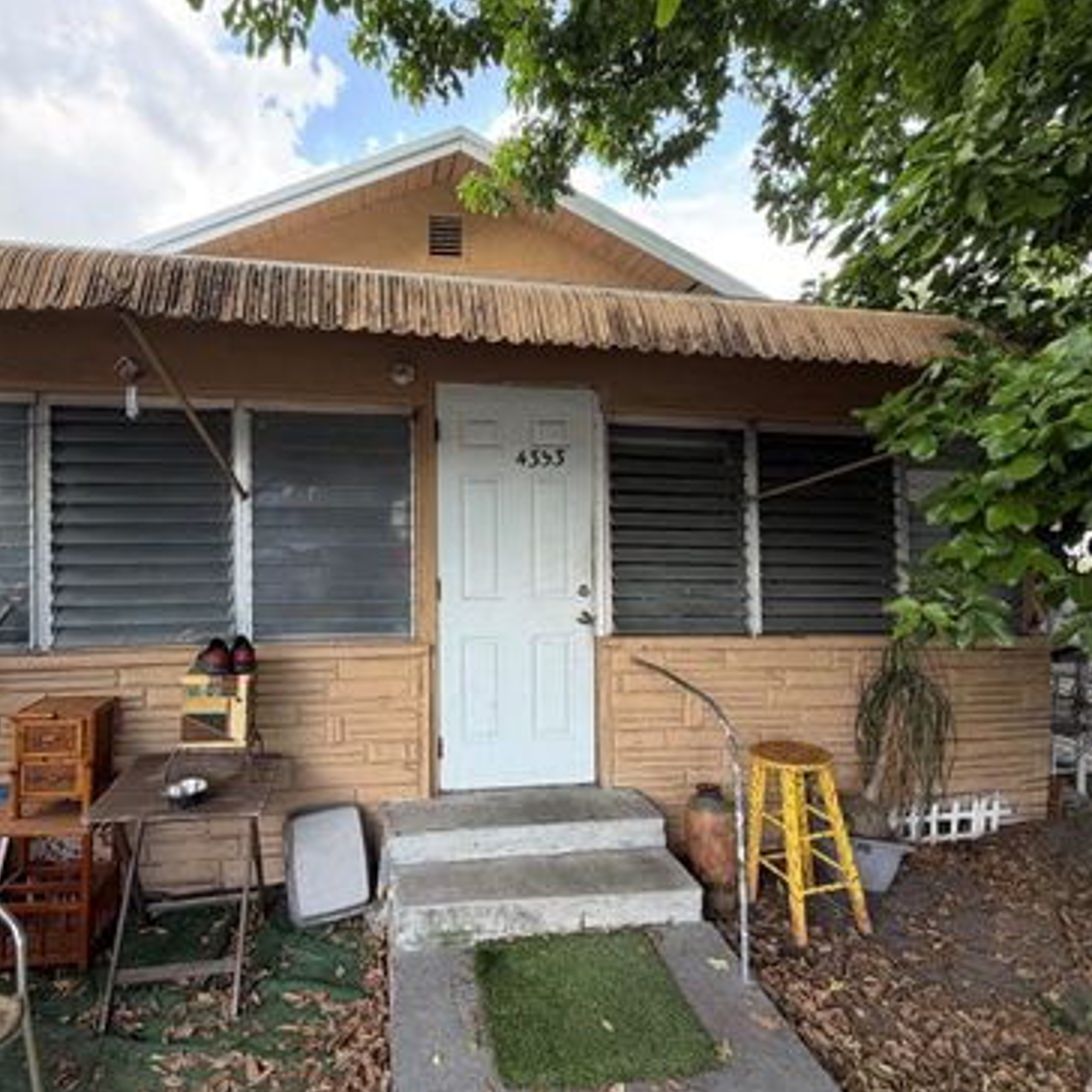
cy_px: 536
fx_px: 607
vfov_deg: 84.0
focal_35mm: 17
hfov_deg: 83.3
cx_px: 456
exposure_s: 1/121
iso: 80
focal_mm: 2.22
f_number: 2.2
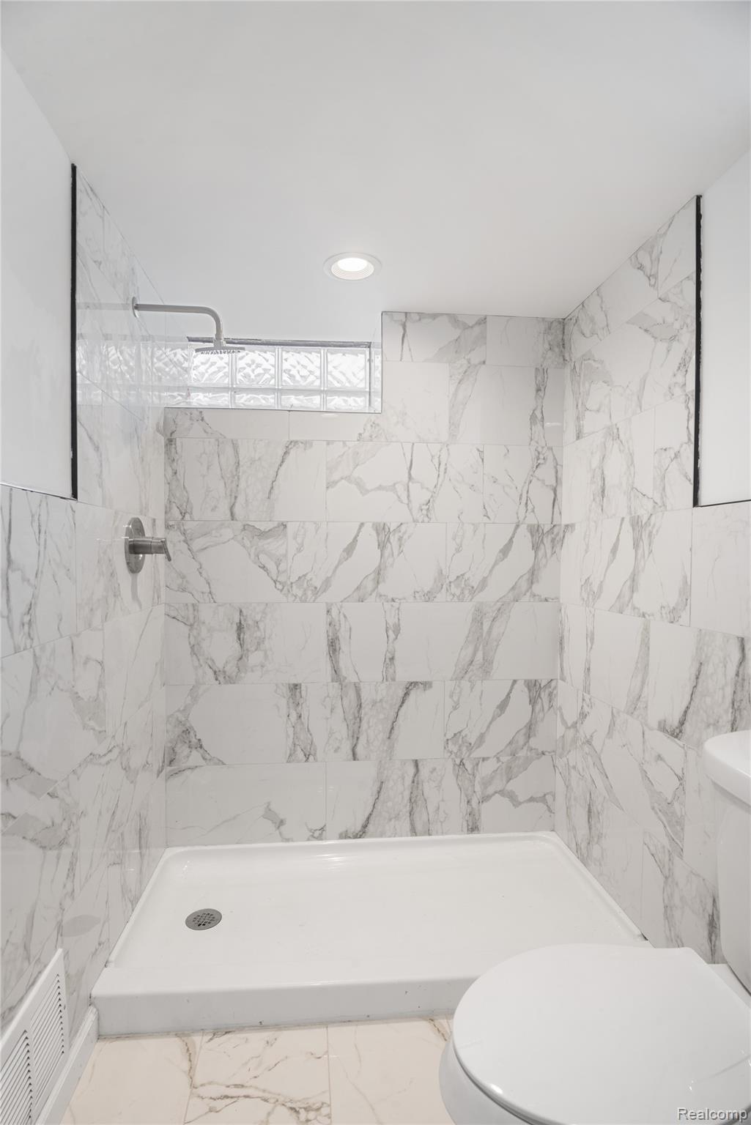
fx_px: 938
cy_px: 562
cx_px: 376
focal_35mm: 30
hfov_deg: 43.6
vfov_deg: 61.9
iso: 320
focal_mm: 30
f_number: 9
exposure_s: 1/25
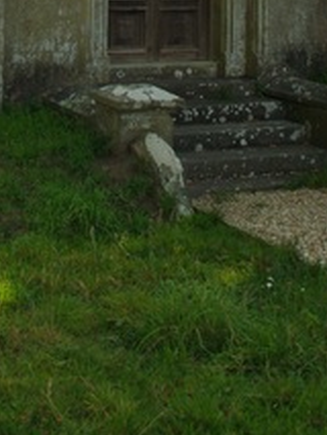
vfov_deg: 20.9
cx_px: 110
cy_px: -153
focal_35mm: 84
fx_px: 1057
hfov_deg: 17.5
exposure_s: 1/250
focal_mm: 21.25
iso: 400
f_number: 7.1
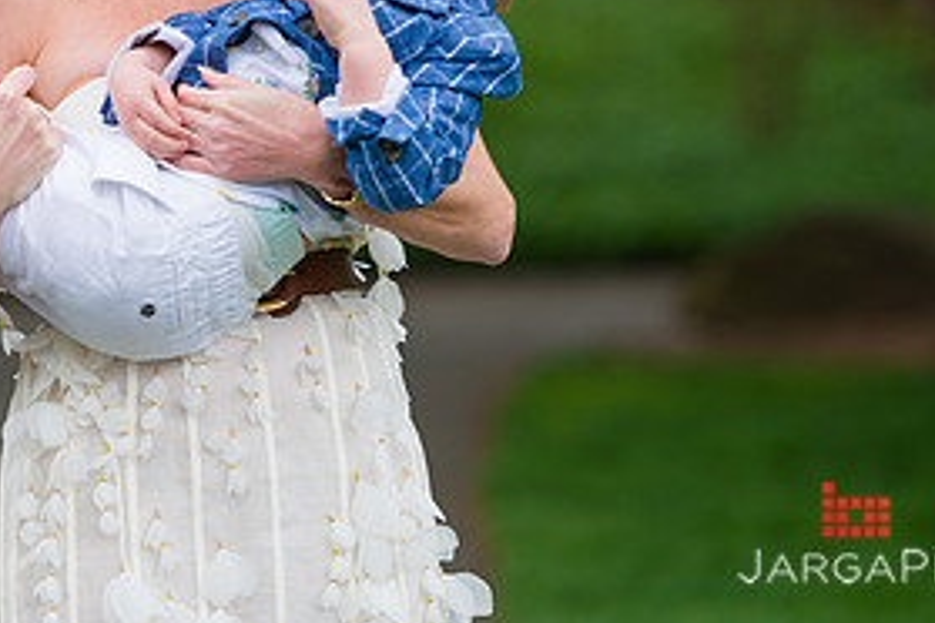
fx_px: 8103
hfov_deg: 6.6
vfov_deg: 4.4
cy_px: 10
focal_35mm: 312
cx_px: 87
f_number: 3.5
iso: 200
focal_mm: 150
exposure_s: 1/1000
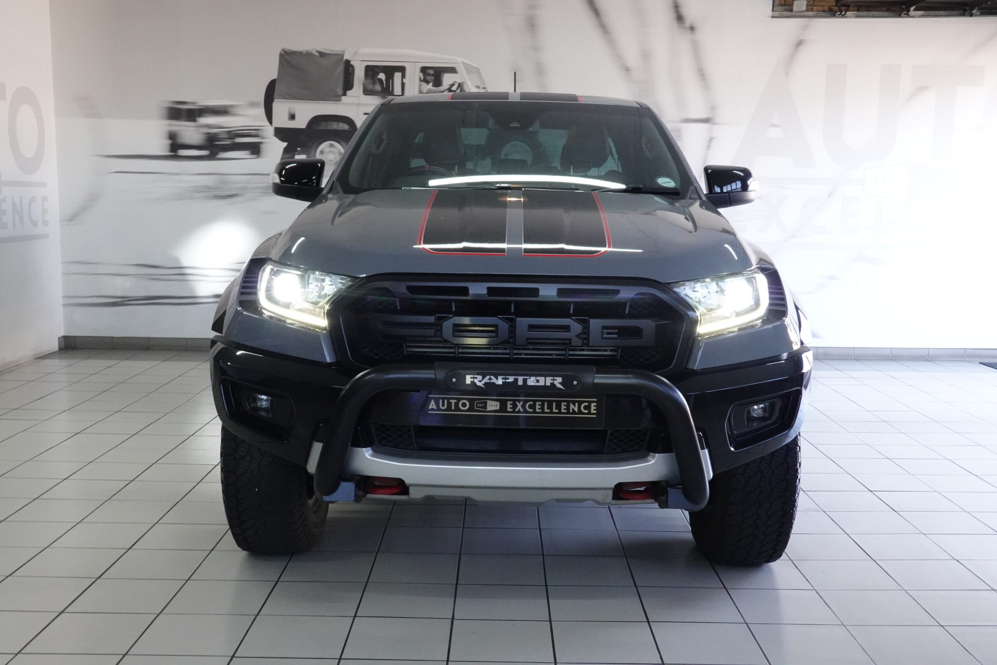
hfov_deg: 50.7
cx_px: 498
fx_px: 1052
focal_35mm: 38
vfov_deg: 35.1
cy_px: 332
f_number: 8
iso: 2500
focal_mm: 14.12
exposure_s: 1/40
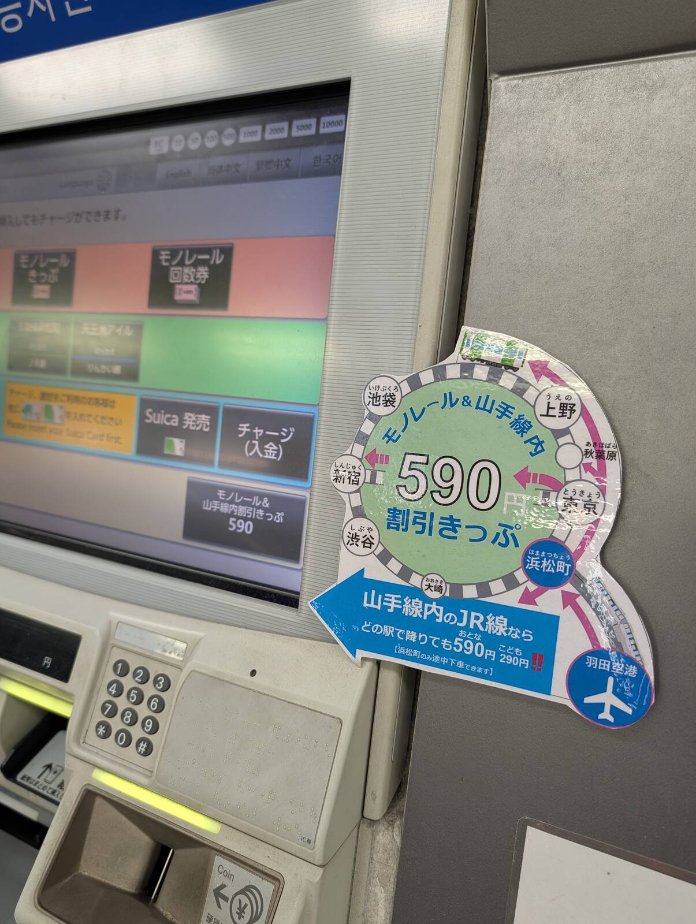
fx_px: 642
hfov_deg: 56.9
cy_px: 462
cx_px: 348
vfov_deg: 71.5
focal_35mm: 24
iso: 46
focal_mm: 6.9
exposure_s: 1/100
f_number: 1.68
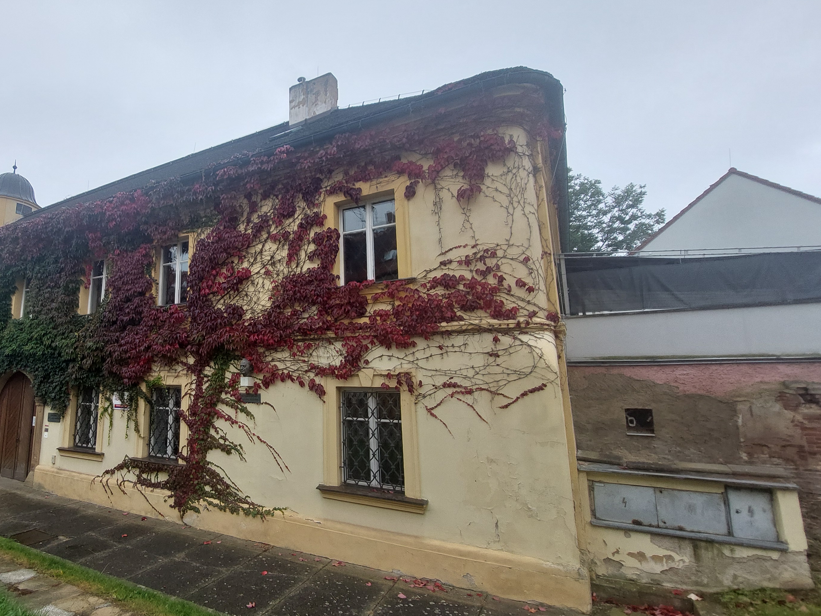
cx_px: 238
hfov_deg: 80.1
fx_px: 451
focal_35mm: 19
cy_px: 302
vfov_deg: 68.7
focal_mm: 1.74
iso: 50
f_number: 2.2
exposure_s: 1/371
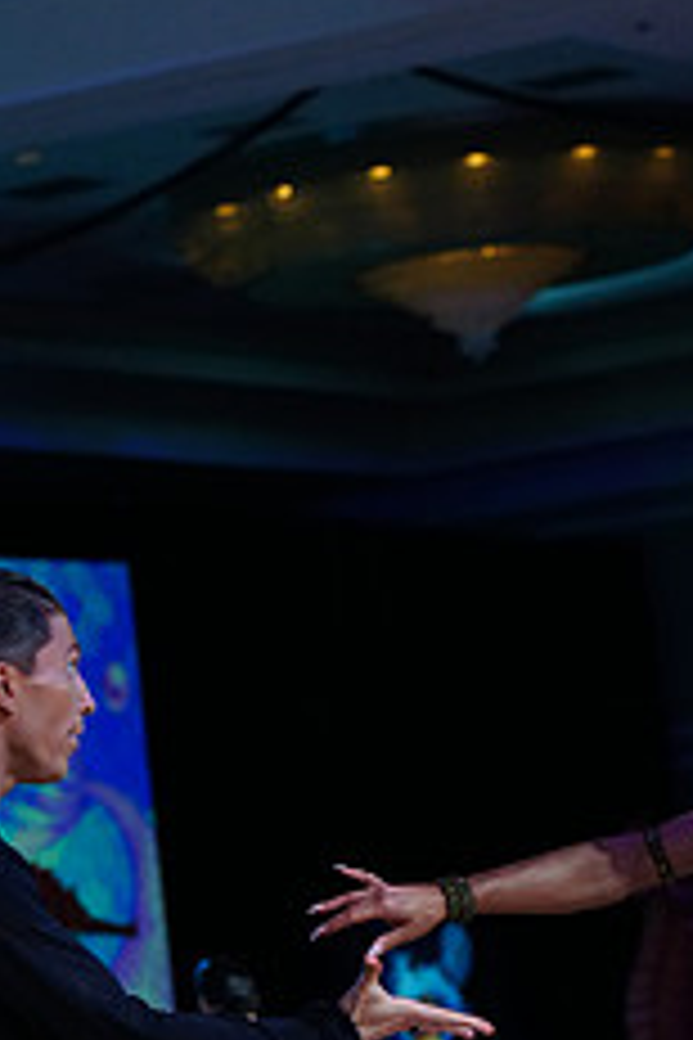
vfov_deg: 9.0
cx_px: 434
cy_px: 1247
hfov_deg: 6.1
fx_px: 6525
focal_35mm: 226
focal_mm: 90
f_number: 4
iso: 2500
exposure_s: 1/400
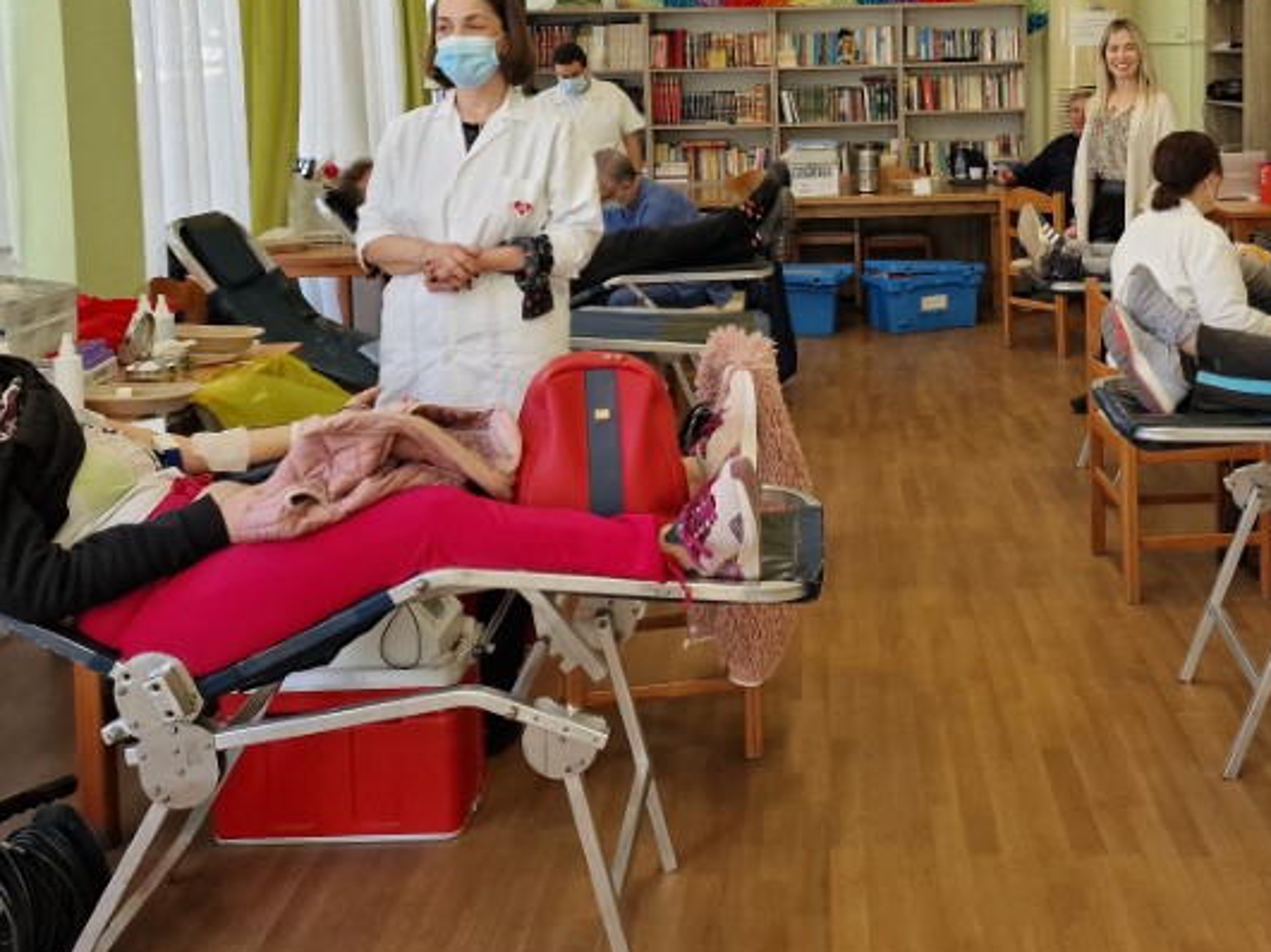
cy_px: 164
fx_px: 1432
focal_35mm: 39
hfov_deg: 47.1
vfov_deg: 35.4
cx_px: 845
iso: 100
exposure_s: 1/180
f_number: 1.8
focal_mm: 6.4
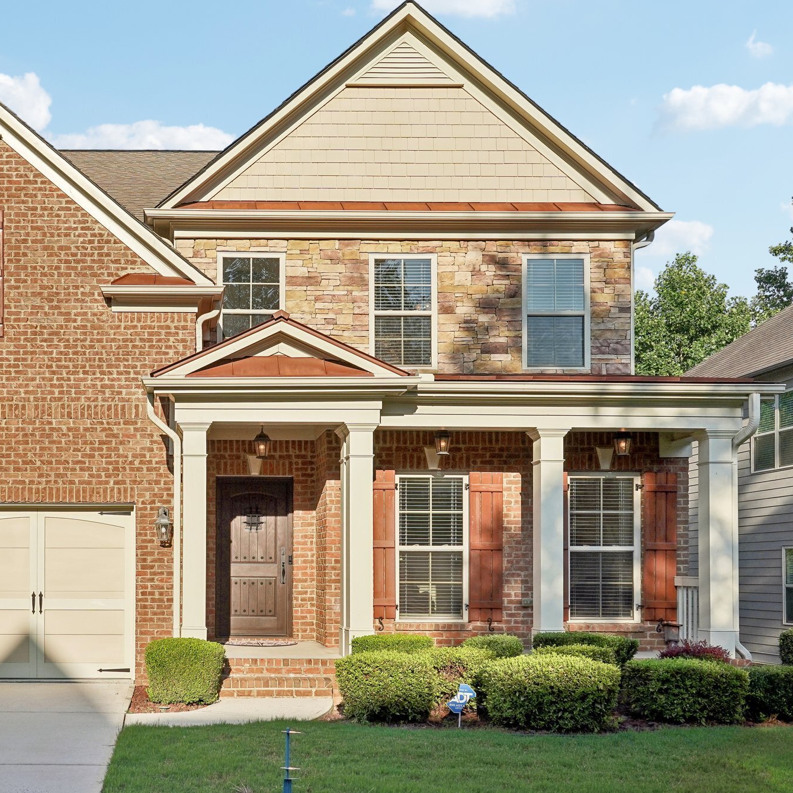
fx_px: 1011
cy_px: 394
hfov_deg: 41.8
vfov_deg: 42.8
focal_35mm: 39
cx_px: 215
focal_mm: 30
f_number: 8
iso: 400
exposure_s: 1/1250
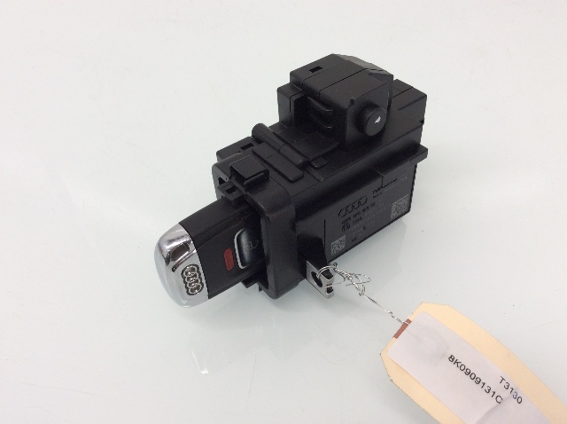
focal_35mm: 32
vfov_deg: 44.1
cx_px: 284
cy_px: 212
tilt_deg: -48.7
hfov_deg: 56.9
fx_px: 523
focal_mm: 3.3
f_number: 2.4
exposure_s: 1/60
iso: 40
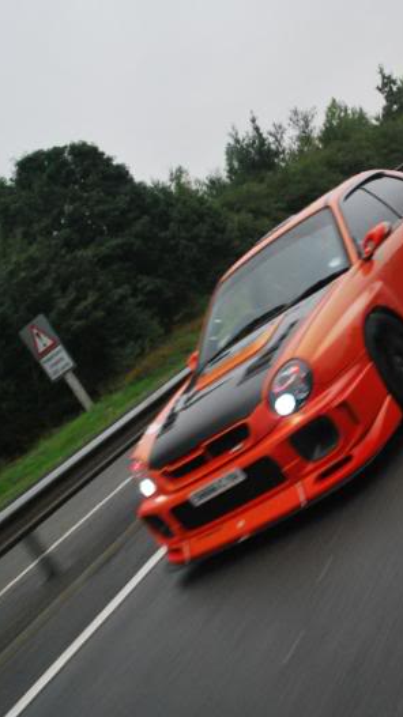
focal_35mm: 43
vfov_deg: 47.4
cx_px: 321
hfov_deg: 27.2
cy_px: 363
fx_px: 818
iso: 800
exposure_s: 1/125
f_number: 3.5
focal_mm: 18
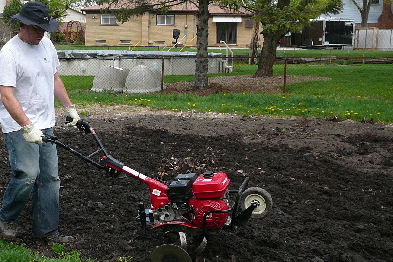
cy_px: 101
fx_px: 600
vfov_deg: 24.6
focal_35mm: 55
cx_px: 100
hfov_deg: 35.5
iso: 80
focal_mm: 5.2
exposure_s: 1/400
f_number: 2.8
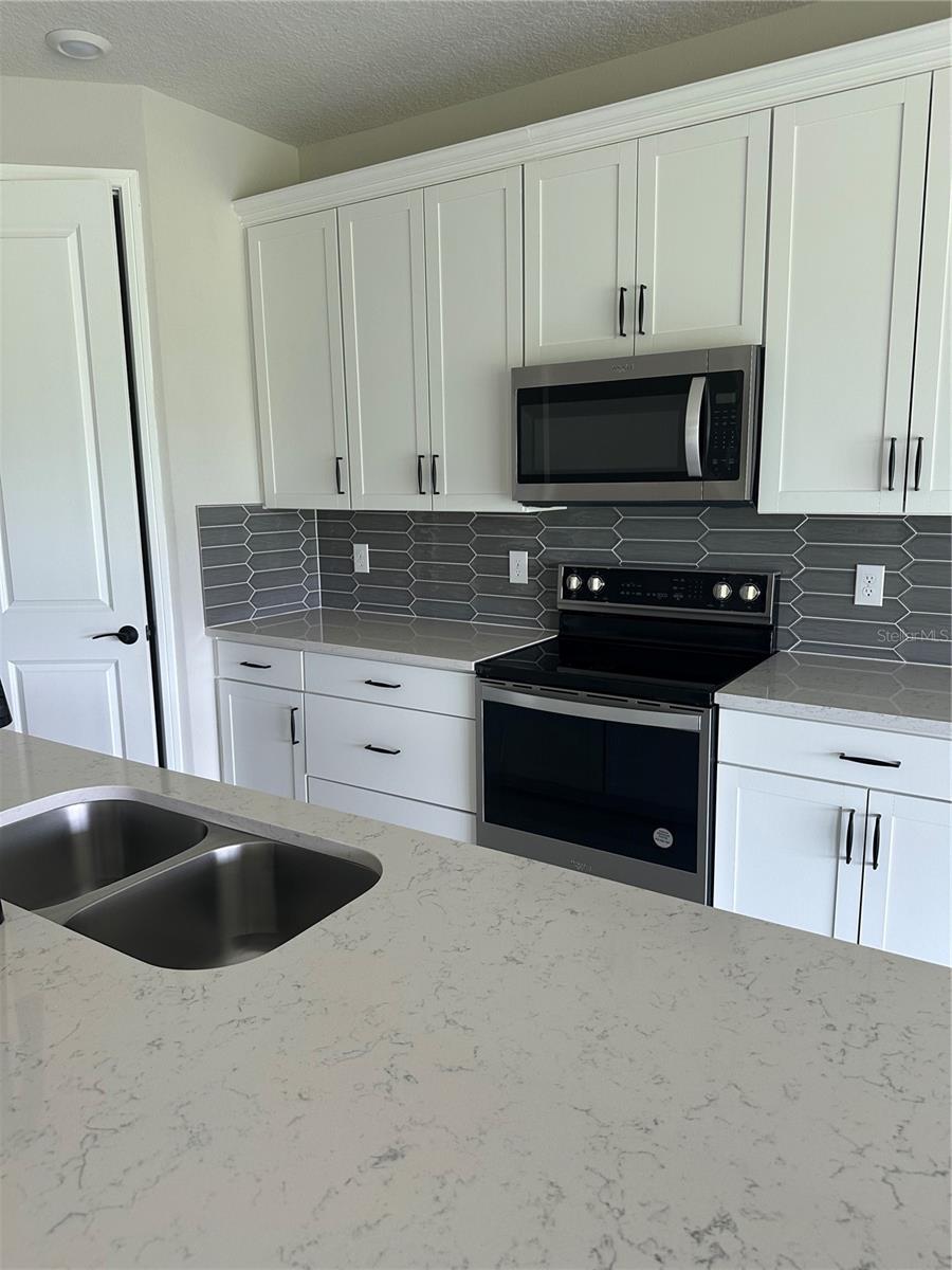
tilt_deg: -9.9
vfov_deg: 71.6
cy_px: 635
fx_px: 880
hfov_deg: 56.8
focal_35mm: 24
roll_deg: +0.7
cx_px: 476
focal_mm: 6.86
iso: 125
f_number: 1.78
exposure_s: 1/121
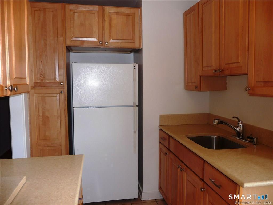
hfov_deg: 63.4
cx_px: 136
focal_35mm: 28
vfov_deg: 49.7
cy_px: 102
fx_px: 221
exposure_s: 1/30
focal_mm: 4.7
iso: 100
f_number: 3.3
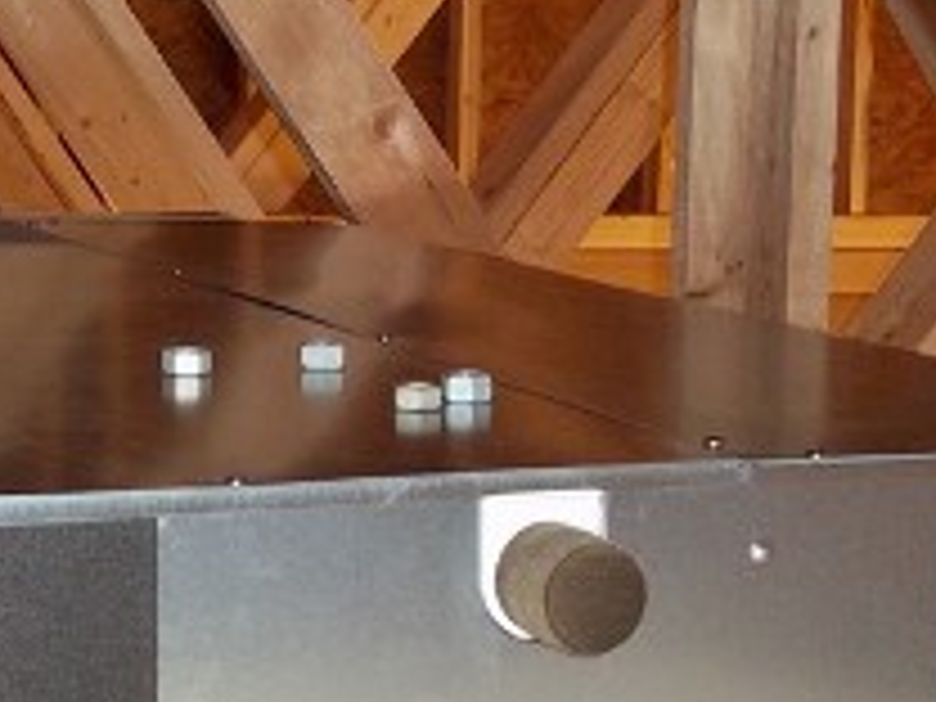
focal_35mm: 104
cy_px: 302
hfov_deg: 18.8
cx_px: 320
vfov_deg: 14.2
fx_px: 2812
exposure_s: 1/30
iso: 160
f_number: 3.1
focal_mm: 6.5
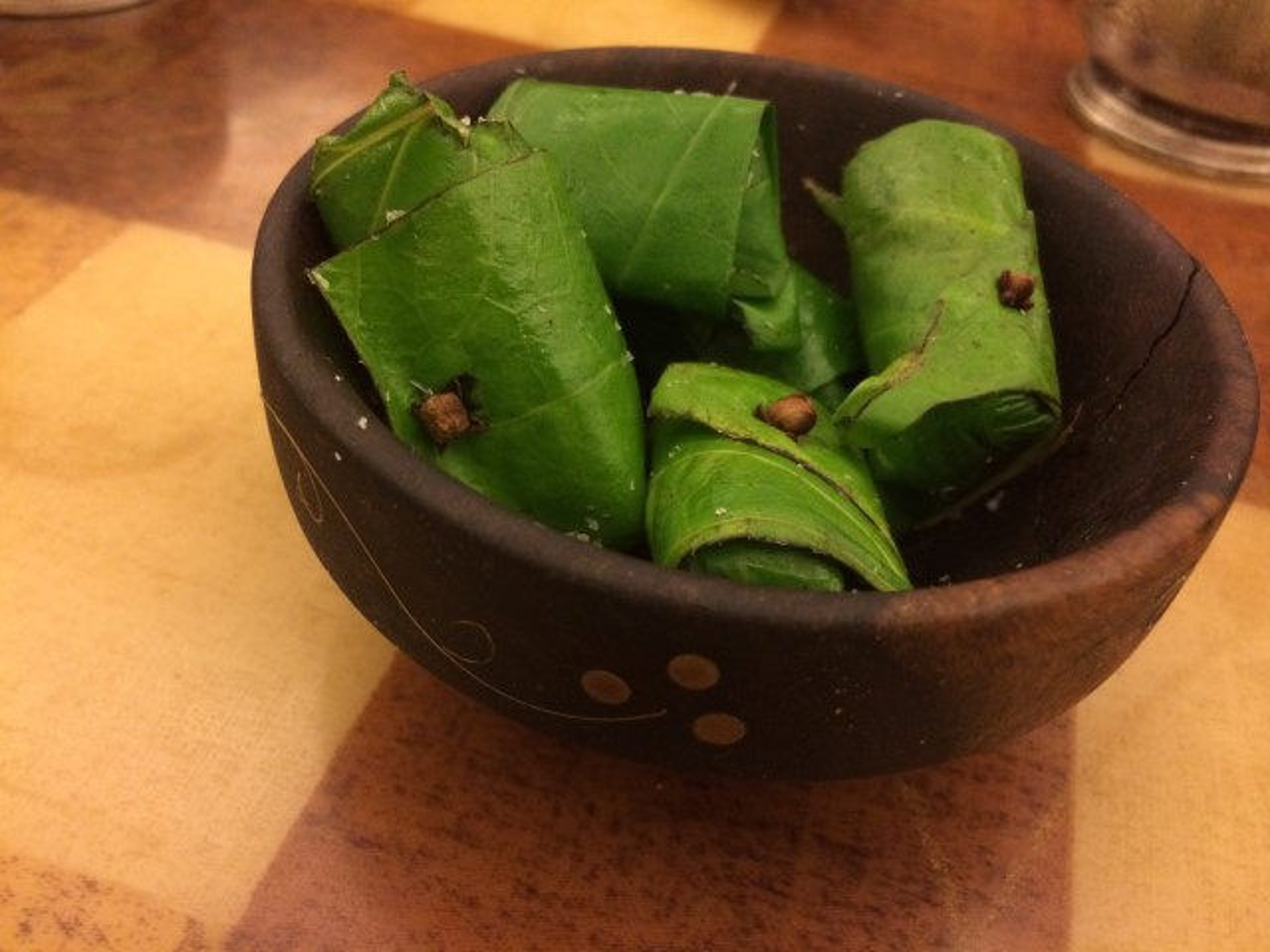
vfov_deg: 46.8
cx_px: 635
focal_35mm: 30
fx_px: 1101
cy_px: 476
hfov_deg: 60.0
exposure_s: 1/15
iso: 320
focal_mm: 4.12
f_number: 2.2
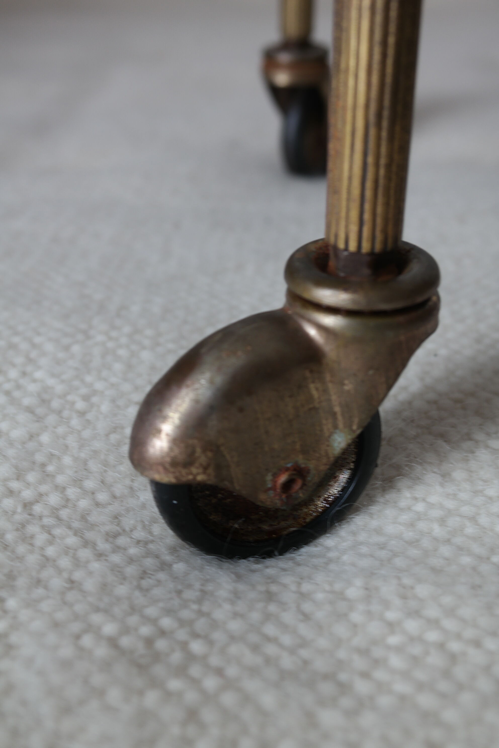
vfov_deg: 42.7
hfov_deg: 29.2
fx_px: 956
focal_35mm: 46
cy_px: 374
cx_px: 250
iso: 200
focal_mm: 30
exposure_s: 1/25
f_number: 5.6
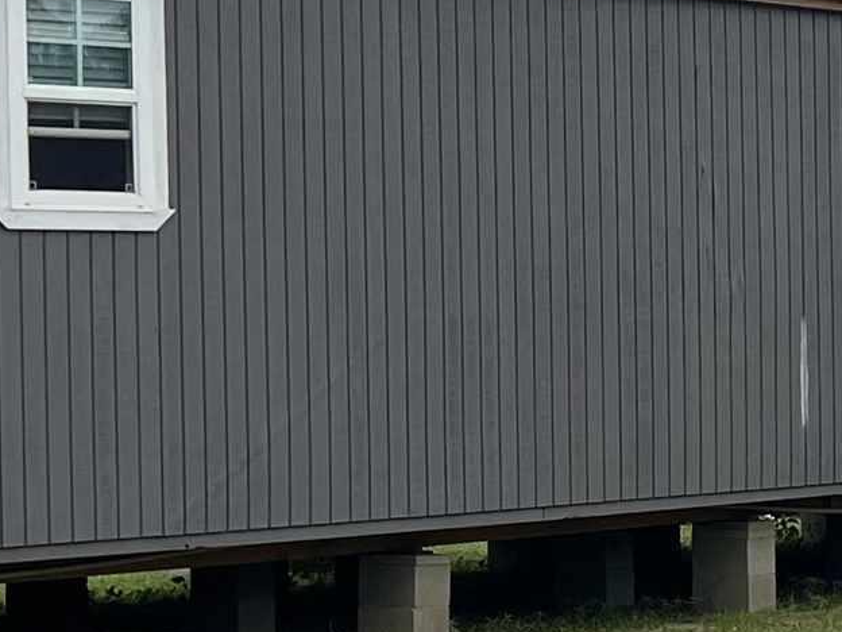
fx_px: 3113
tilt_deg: +0.0
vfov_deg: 11.6
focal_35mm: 128
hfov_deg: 14.2
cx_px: 1340
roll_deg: +0.2
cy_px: 302
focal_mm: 5.7
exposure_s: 1/3968
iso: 50
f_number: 1.5
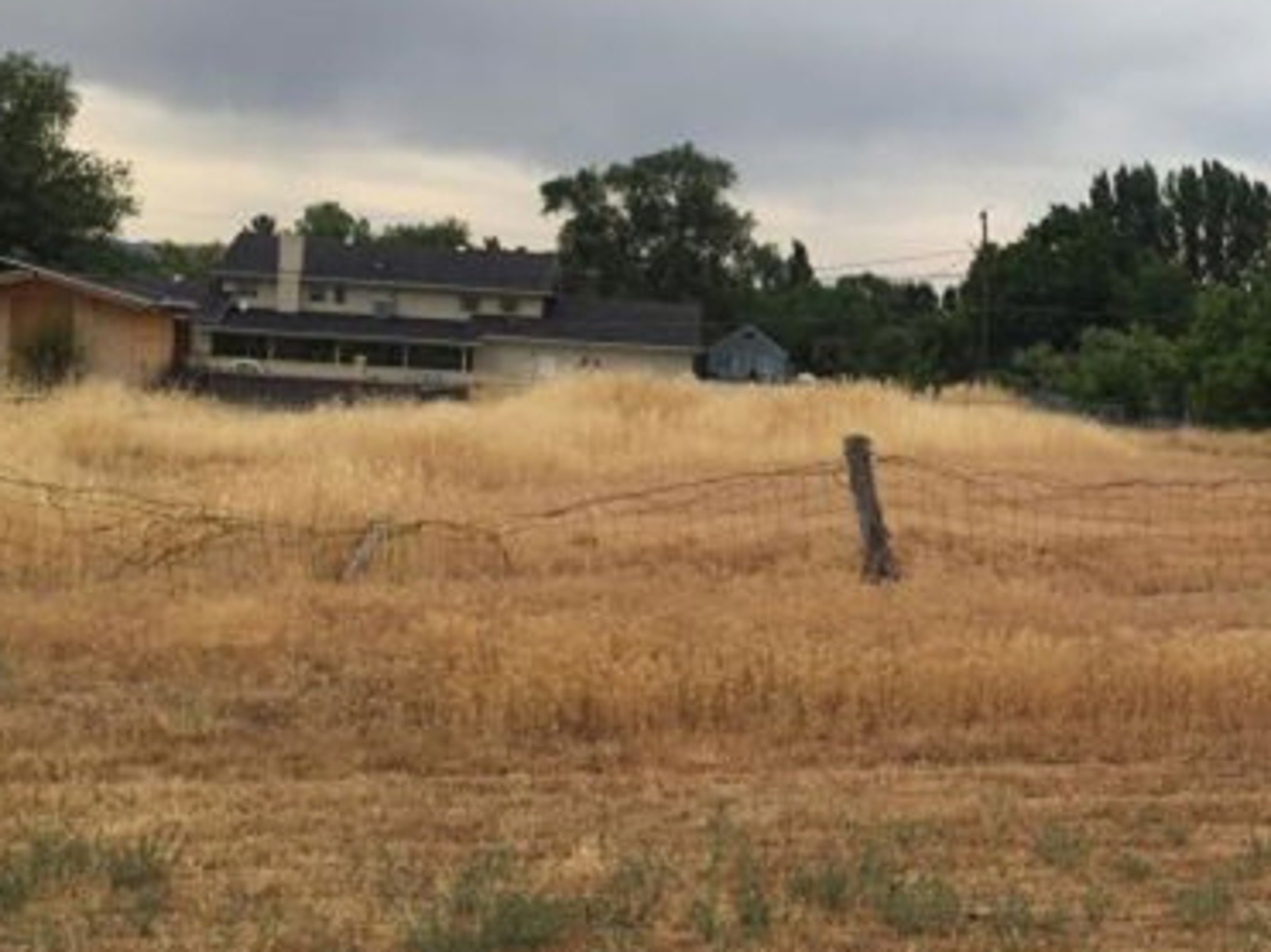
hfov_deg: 37.2
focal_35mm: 50
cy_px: 455
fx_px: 1835
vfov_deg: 29.1
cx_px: 970
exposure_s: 1/1276
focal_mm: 4.15
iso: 32
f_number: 2.2
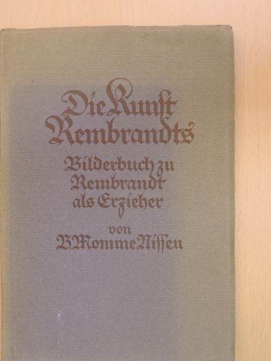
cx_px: 136
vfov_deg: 27.8
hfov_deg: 21.0
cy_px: 180
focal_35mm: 70
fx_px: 731
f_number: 3.9
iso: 450
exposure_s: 1/15
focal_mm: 12.4
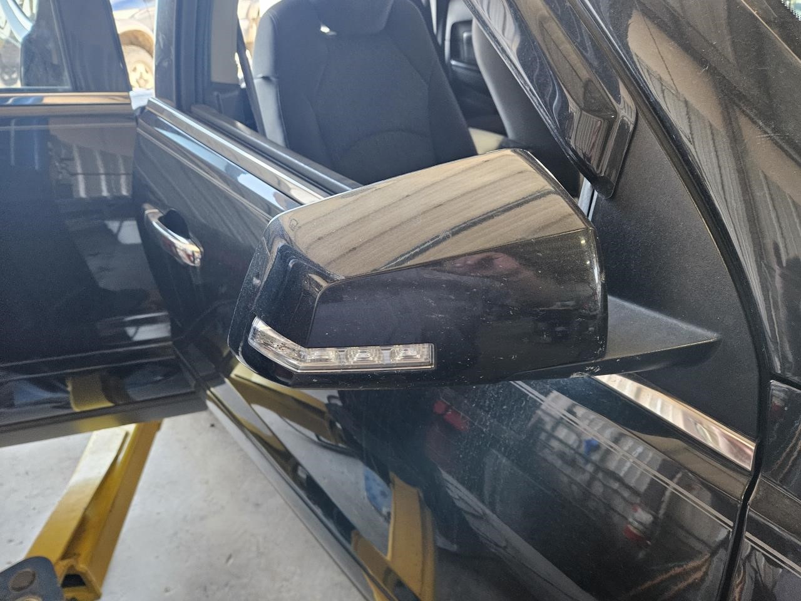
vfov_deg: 58.9
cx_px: 400
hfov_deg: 73.9
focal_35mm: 23
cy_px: 300
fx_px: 532
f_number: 1.8
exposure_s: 1/240
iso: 1000
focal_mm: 5.4
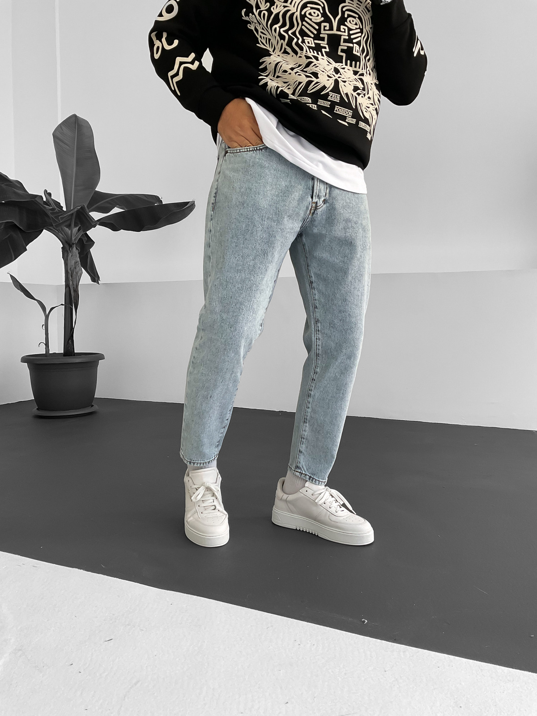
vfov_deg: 61.7
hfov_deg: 48.2
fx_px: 600
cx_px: 268
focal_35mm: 29
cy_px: 358
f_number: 1.8
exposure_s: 1/120
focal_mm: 3
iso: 40
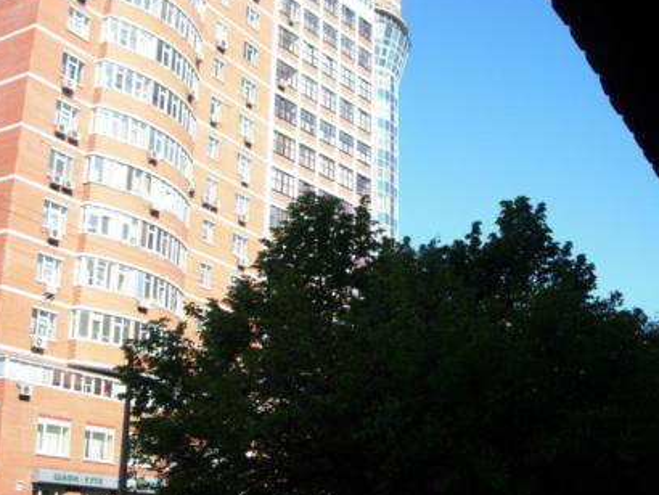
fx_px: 952
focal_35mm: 50
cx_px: 341
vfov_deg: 29.1
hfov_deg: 38.2
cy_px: 266
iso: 64
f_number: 2.9
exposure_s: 1/836
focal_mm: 8.5
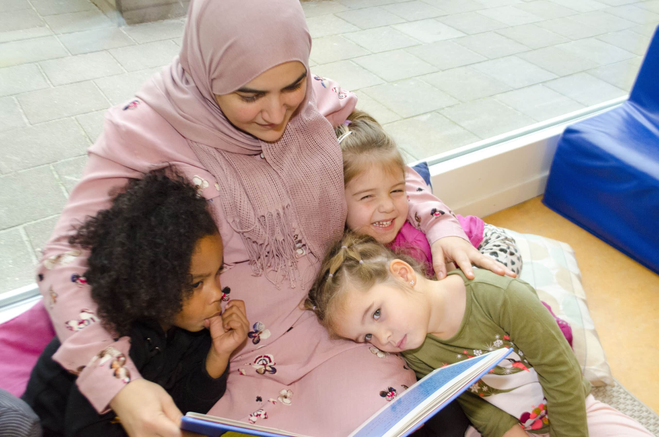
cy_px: 218
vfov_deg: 36.7
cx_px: 330
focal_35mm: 36
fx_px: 658
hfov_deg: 53.2
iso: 2500
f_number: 4
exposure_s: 1/200
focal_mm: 24
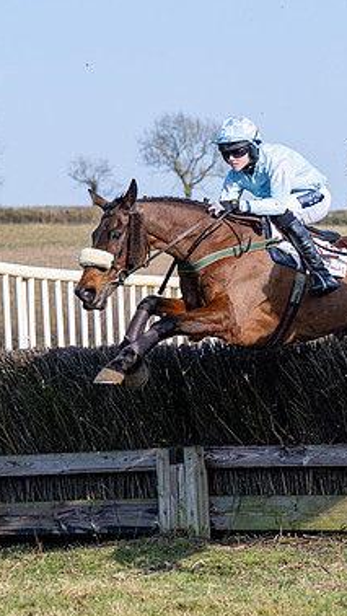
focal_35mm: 209
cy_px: 345
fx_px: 3414
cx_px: 252
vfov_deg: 10.3
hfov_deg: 5.8
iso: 160
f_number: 4
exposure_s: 1/2000
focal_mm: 83
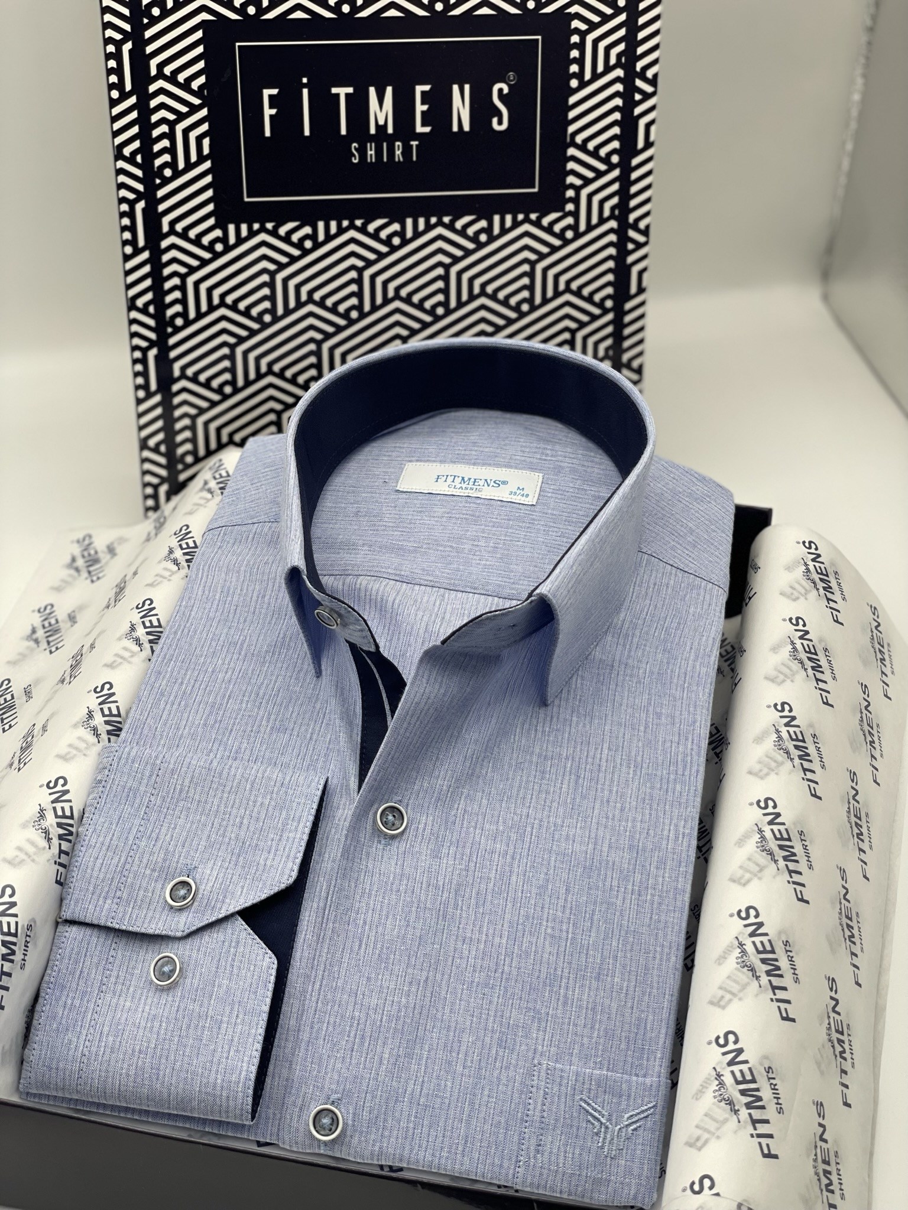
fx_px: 1819
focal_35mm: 52
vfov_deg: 36.8
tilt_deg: -39.4
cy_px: 605
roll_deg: -1.4
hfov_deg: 28.0
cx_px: 454
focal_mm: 6
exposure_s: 1/106
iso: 25
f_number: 2
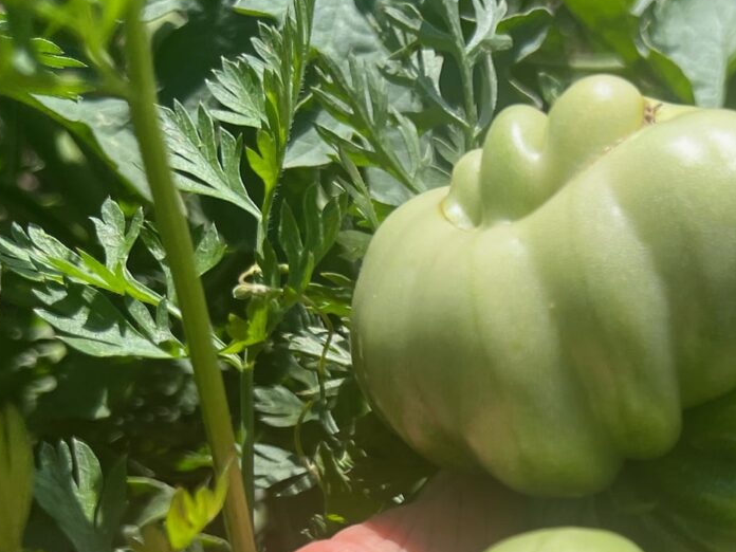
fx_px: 1191
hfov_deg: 32.7
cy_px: 579
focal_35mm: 56
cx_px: 659
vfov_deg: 24.6
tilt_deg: -50.1
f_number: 1.6
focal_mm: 5.1
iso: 50
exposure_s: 1/3049
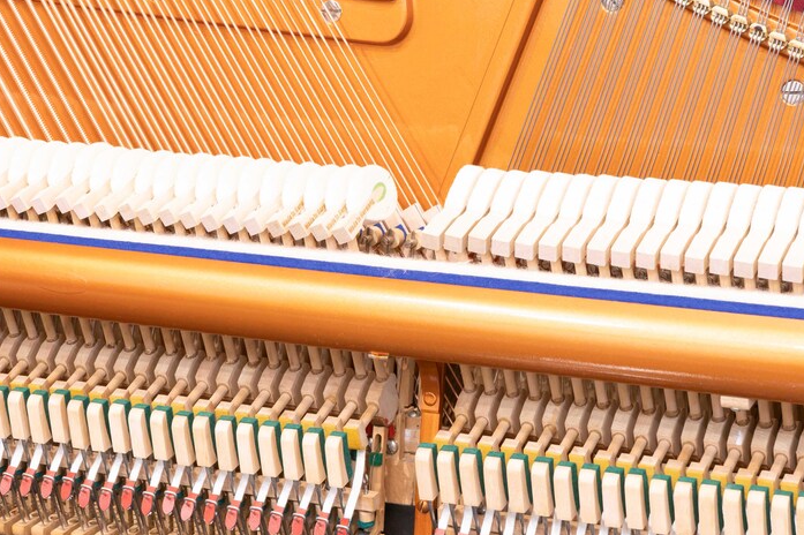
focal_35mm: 90
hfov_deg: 22.6
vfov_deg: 15.1
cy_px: 167
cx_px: 434
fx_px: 2009
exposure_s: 1/2
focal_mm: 57
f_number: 11
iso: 320
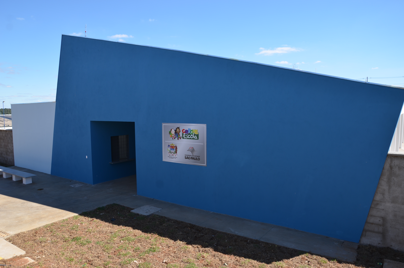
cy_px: 134
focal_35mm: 27
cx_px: 202
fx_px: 302
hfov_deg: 67.5
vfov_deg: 47.7
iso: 100
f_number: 5.6
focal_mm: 18
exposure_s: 1/250
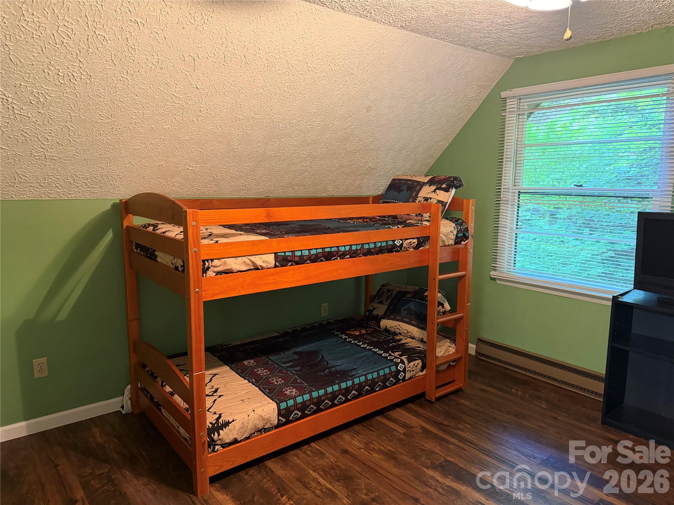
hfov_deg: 71.6
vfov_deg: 56.8
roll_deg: -0.5
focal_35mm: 24
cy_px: 252
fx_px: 467
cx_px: 337
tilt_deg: -8.8
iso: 800
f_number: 1.78
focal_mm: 6.76
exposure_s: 1/40
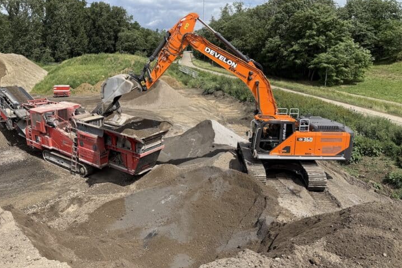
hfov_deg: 69.4
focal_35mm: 26
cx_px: 201
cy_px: 116
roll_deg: -1.6
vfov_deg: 49.4
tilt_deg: -13.4
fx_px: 290
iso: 80
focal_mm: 6.76
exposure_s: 1/4405
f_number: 1.78
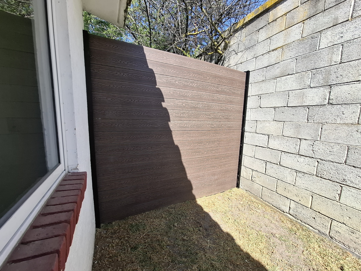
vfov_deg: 89.9
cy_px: 136
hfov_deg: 106.2
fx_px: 136
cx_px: 180
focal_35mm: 13
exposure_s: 1/367
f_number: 2.2
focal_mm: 1.74
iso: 40
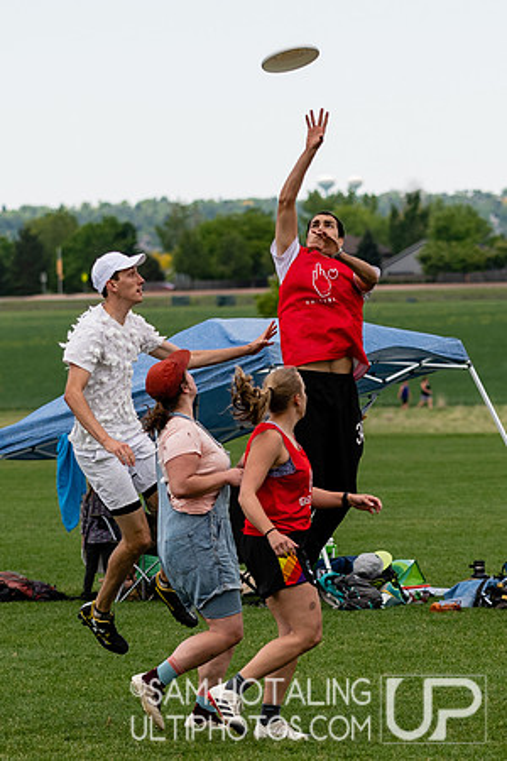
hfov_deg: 4.6
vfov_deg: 6.9
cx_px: 387
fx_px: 6290
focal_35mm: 298
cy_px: 361
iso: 160
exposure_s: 1/2500
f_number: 2.8
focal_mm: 95
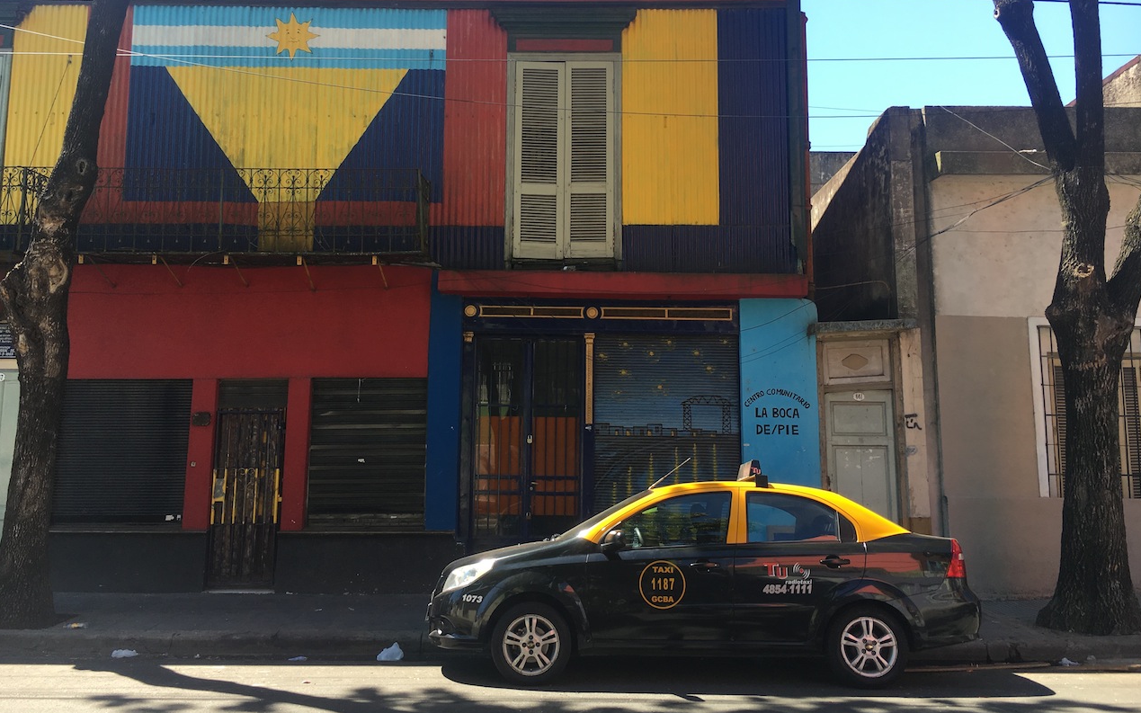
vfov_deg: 40.5
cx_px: 570
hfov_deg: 61.2
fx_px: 964
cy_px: 295
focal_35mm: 31
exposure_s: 1/343
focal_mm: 4.15
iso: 25
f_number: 2.2
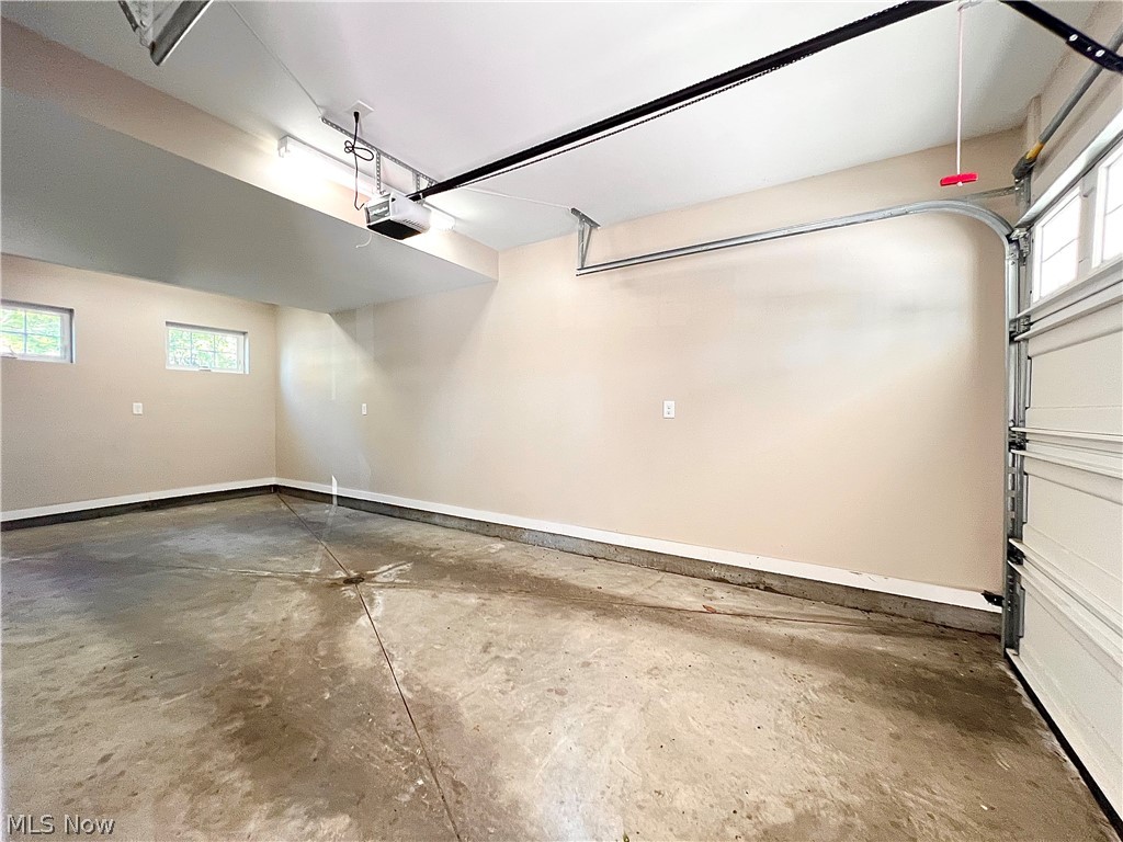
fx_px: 422
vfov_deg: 89.9
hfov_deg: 106.2
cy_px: 421
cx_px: 562
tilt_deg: -1.5
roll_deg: -0.5
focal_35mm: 13
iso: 320
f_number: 1.8
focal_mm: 1.57
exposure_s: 1/54
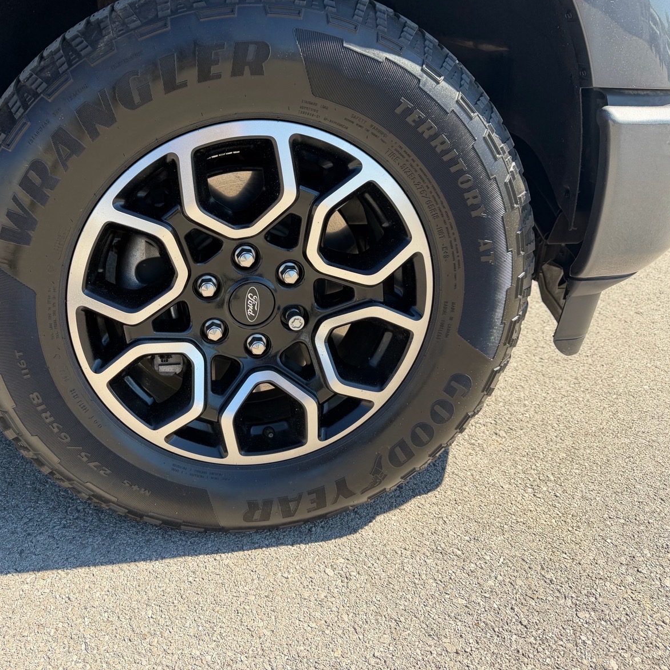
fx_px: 635
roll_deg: +1.1
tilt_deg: -21.4
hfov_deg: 54.9
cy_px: 327
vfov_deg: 55.6
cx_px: 247
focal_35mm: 29
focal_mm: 6.76
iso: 80
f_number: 1.78
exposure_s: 1/967
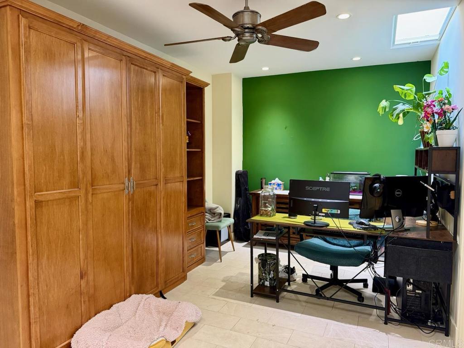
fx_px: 322
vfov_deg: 56.8
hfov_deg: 71.6
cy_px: 174
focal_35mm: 24
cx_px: 232
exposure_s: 1/60
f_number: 1.78
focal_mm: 6.76
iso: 500
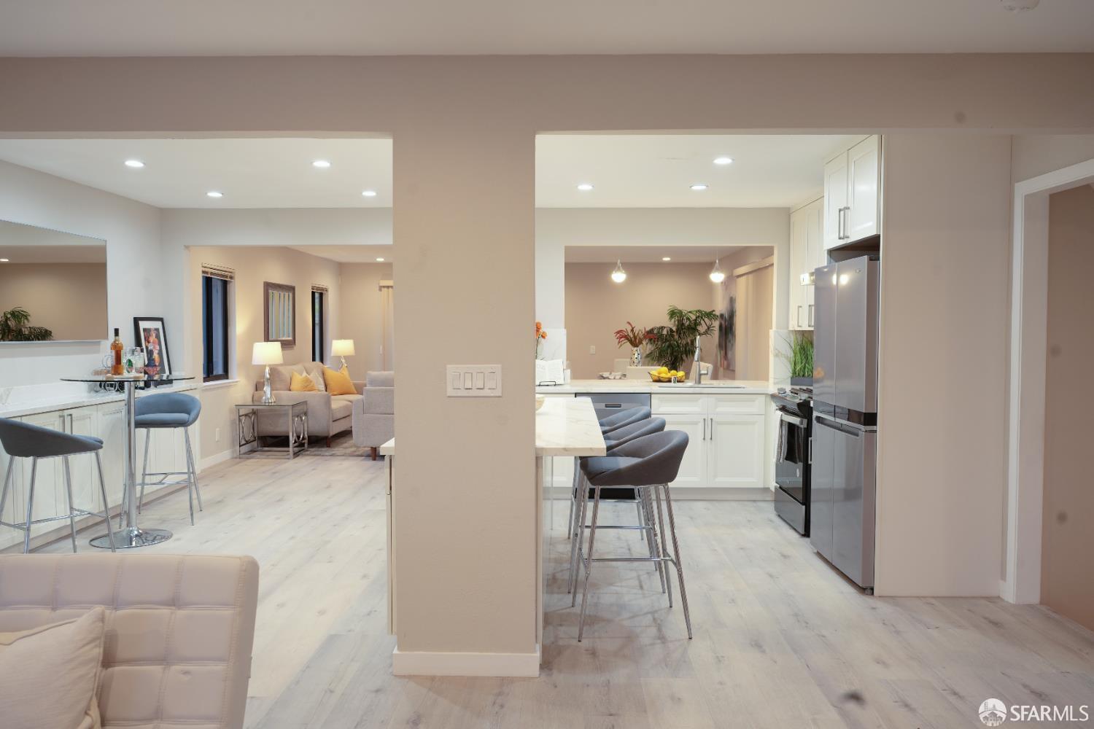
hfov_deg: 65.5
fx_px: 851
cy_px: 364
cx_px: 547
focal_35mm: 28
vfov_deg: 46.4
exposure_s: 1/2
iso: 100
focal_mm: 28
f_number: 8
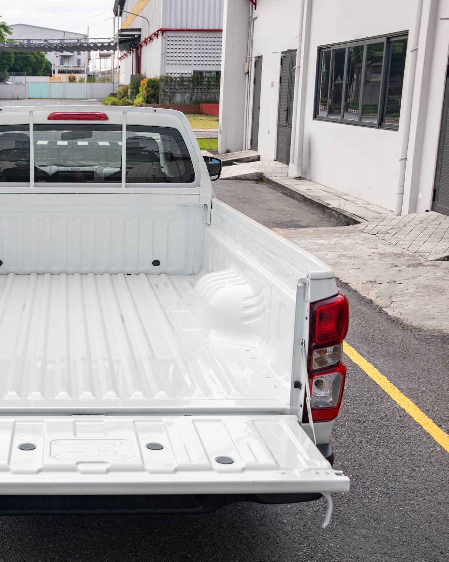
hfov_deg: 29.5
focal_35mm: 50
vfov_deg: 37.3
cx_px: 83
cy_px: 280
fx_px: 831
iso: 200
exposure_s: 1/500
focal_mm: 35
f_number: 5
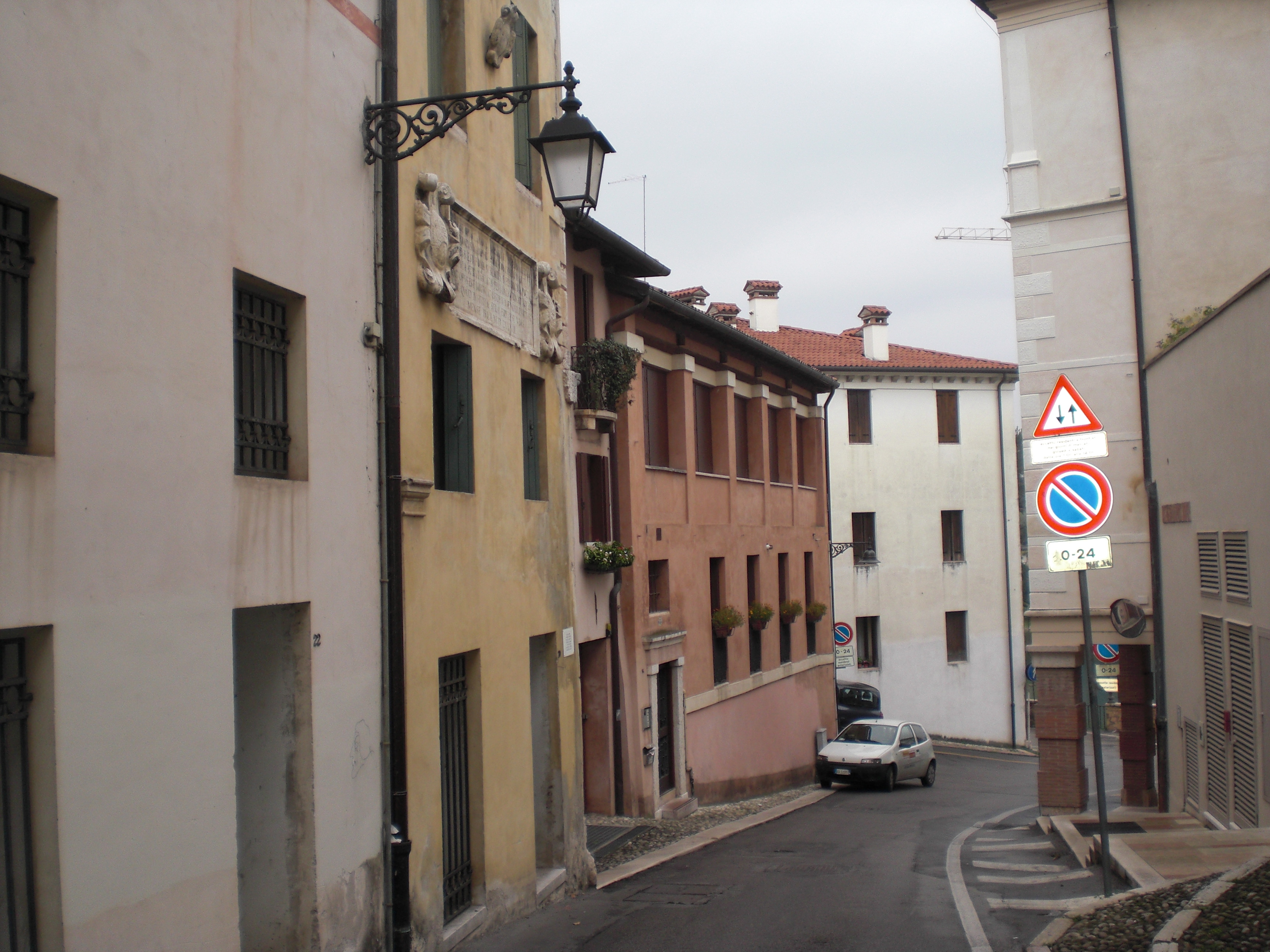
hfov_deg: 49.0
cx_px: 635
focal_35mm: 38
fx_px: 1394
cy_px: 476
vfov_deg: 37.7
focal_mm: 6.3
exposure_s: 1/200
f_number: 3.1
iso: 64
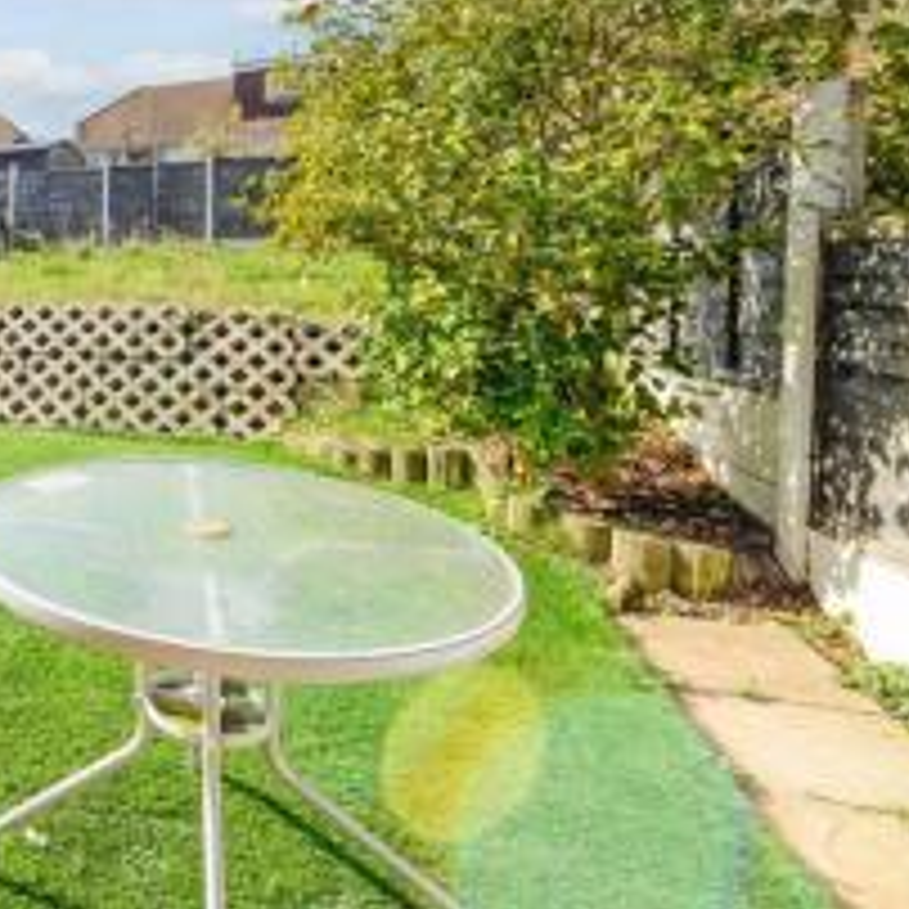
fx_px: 832
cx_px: -140
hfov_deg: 42.1
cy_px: 331
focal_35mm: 28
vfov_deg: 56.5
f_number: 8
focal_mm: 14
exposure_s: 1/400
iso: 400
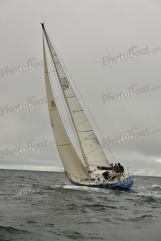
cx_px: 80
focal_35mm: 70
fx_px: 469
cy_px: 120
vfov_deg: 28.8
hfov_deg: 19.5
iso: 320
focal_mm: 70
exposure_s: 1/800
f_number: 8
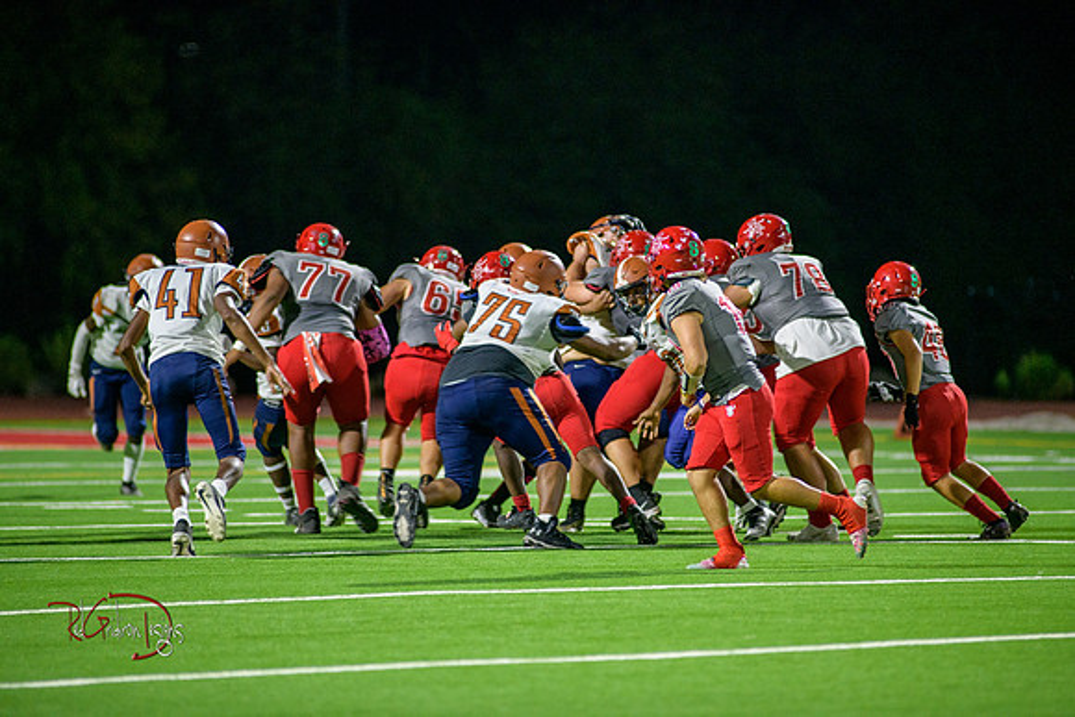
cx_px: 538
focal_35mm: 300
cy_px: 358
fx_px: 8960
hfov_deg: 6.9
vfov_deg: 4.6
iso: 2000
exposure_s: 1/500
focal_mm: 300
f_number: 2.8
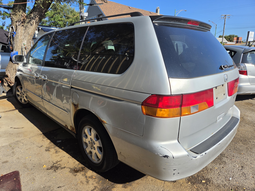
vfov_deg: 58.9
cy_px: 96
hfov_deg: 73.9
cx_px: 128
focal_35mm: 23
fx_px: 169
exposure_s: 1/5860
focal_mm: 5.4
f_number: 1.8
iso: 80
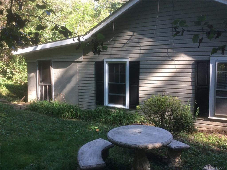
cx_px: 114
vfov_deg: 44.0
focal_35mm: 32
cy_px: 85
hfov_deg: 56.9
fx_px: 209
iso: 32
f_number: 2.4
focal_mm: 3.3
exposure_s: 1/120
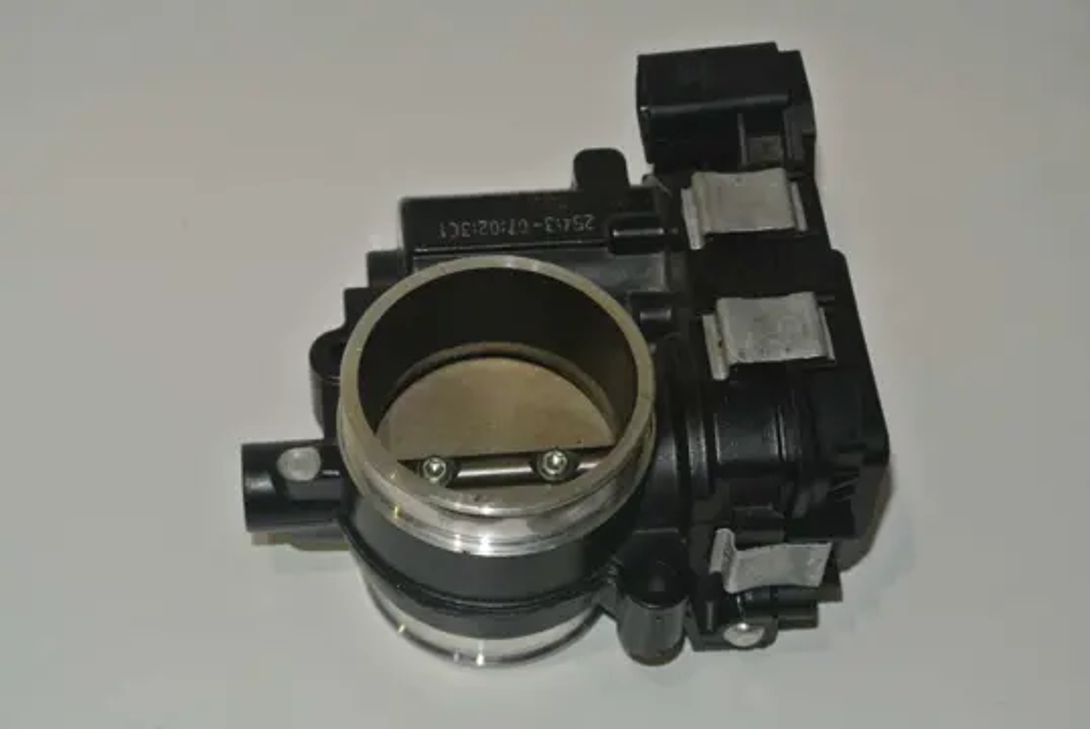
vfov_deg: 16.9
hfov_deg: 25.0
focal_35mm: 81
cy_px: 364
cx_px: 545
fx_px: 2455
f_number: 5.6
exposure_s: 1/60
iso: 200
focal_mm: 30
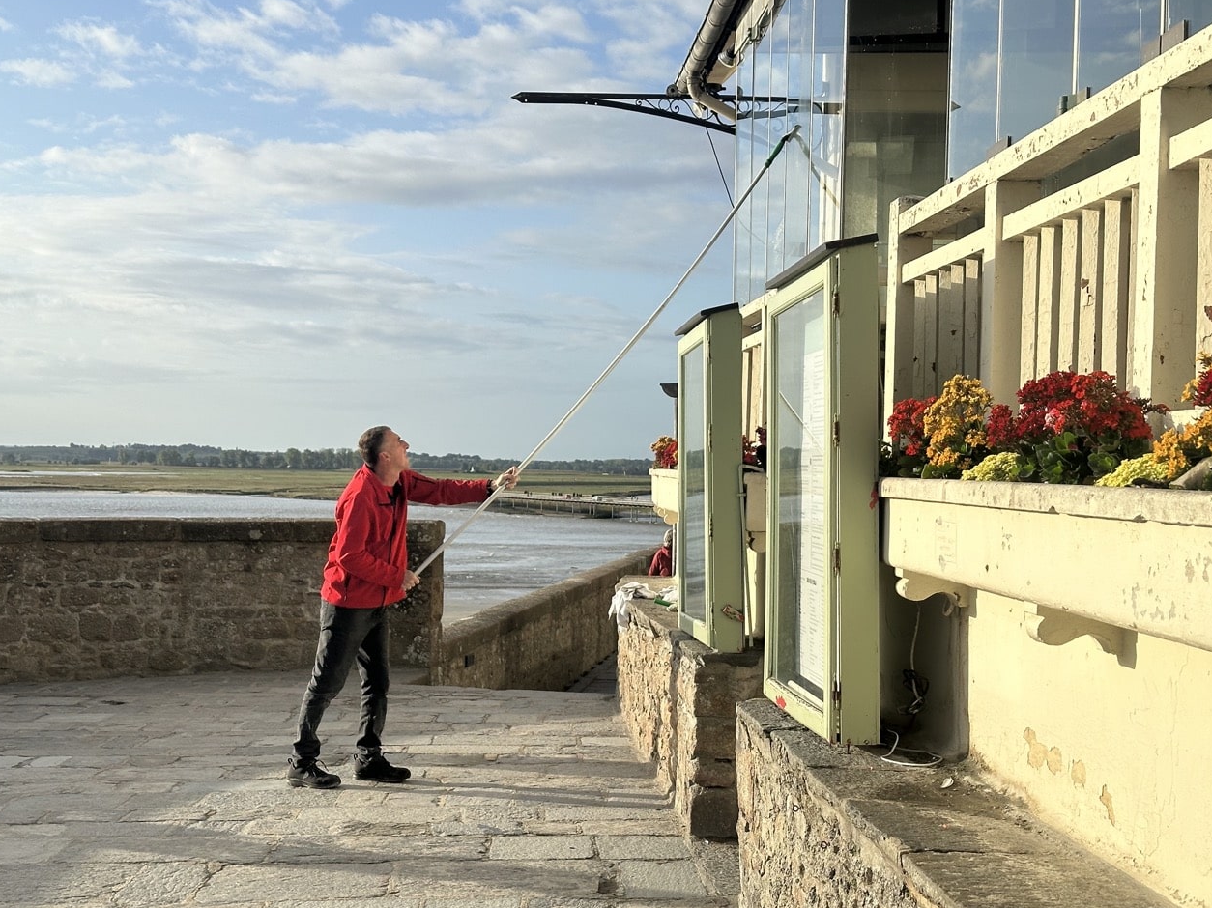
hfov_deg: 38.9
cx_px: 607
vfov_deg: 29.7
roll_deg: -0.8
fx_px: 1715
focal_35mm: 49
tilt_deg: +0.7
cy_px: 453
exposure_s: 1/5000
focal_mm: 6.86
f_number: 1.78
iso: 64
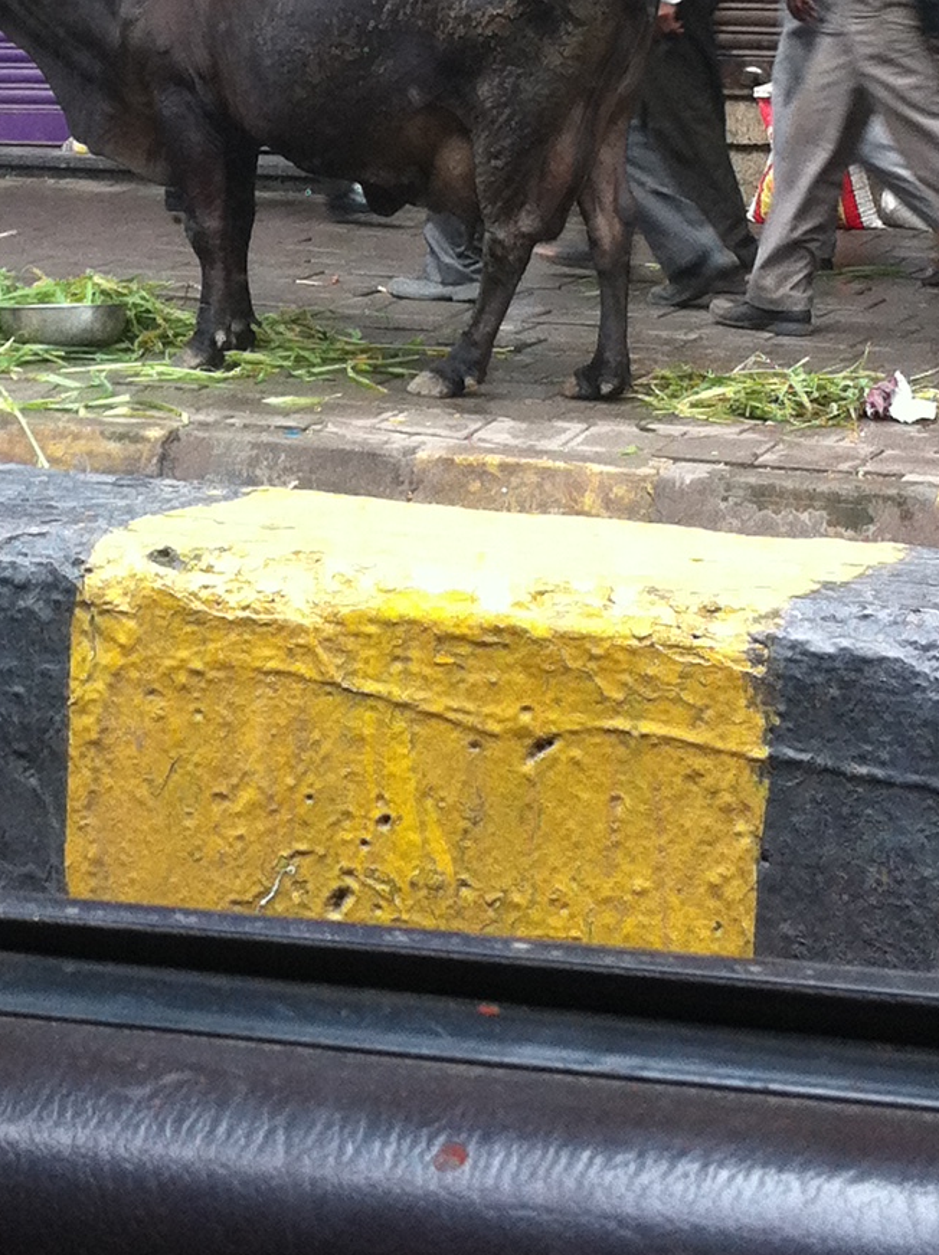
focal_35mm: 104
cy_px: 20
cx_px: 235
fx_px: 3769
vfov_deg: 18.5
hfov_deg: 14.1
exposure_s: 1/60
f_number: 2.8
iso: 100
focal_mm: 3.85
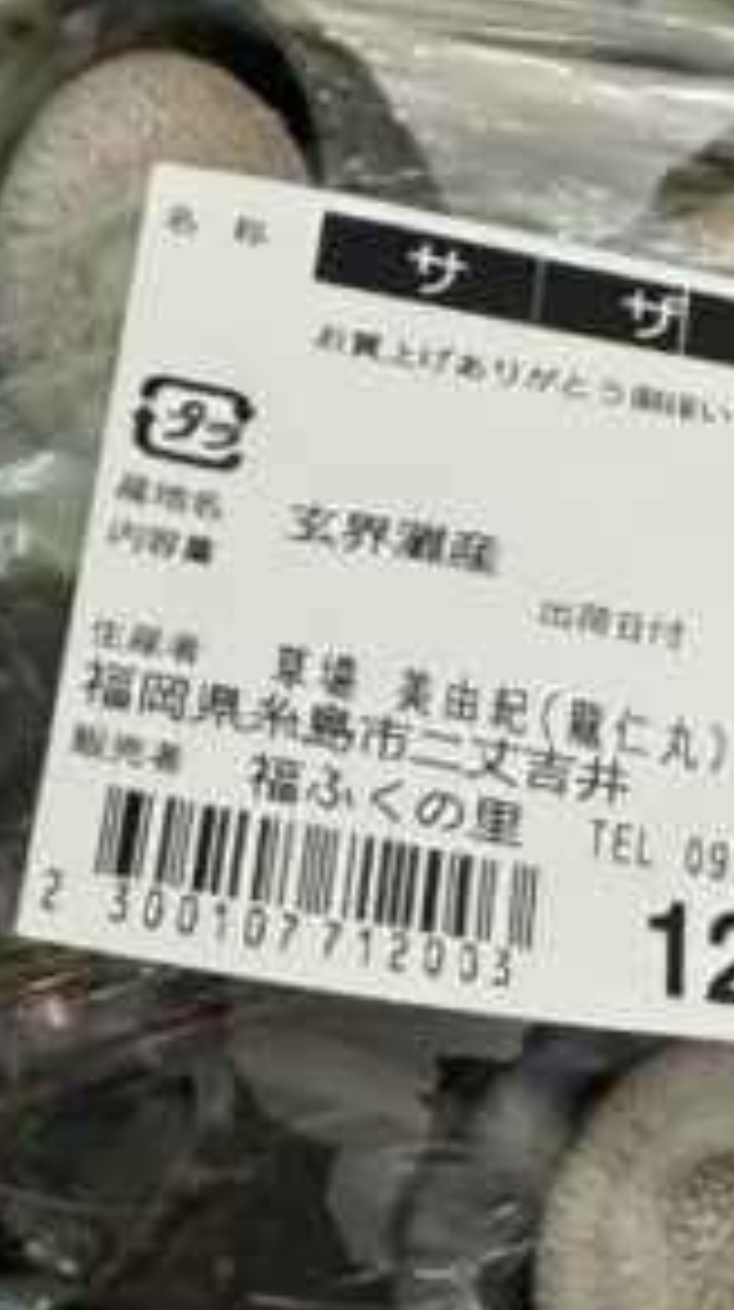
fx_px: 3332
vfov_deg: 21.2
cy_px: 1436
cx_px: 43
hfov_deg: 12.5
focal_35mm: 96
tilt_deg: -55.4
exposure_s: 1/60
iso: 200
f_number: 2.2
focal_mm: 2.22
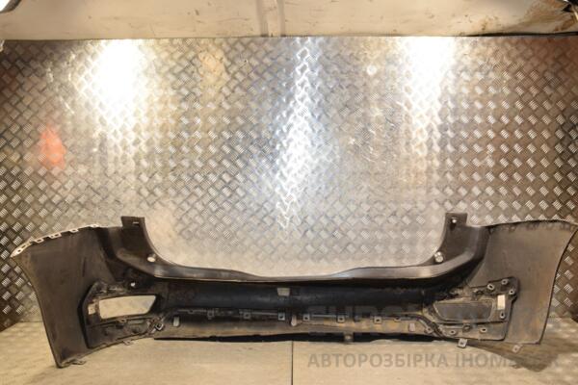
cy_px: 192
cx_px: 289
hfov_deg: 59.5
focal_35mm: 32
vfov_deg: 41.7
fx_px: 506
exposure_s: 1/200
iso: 800
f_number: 8
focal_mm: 21
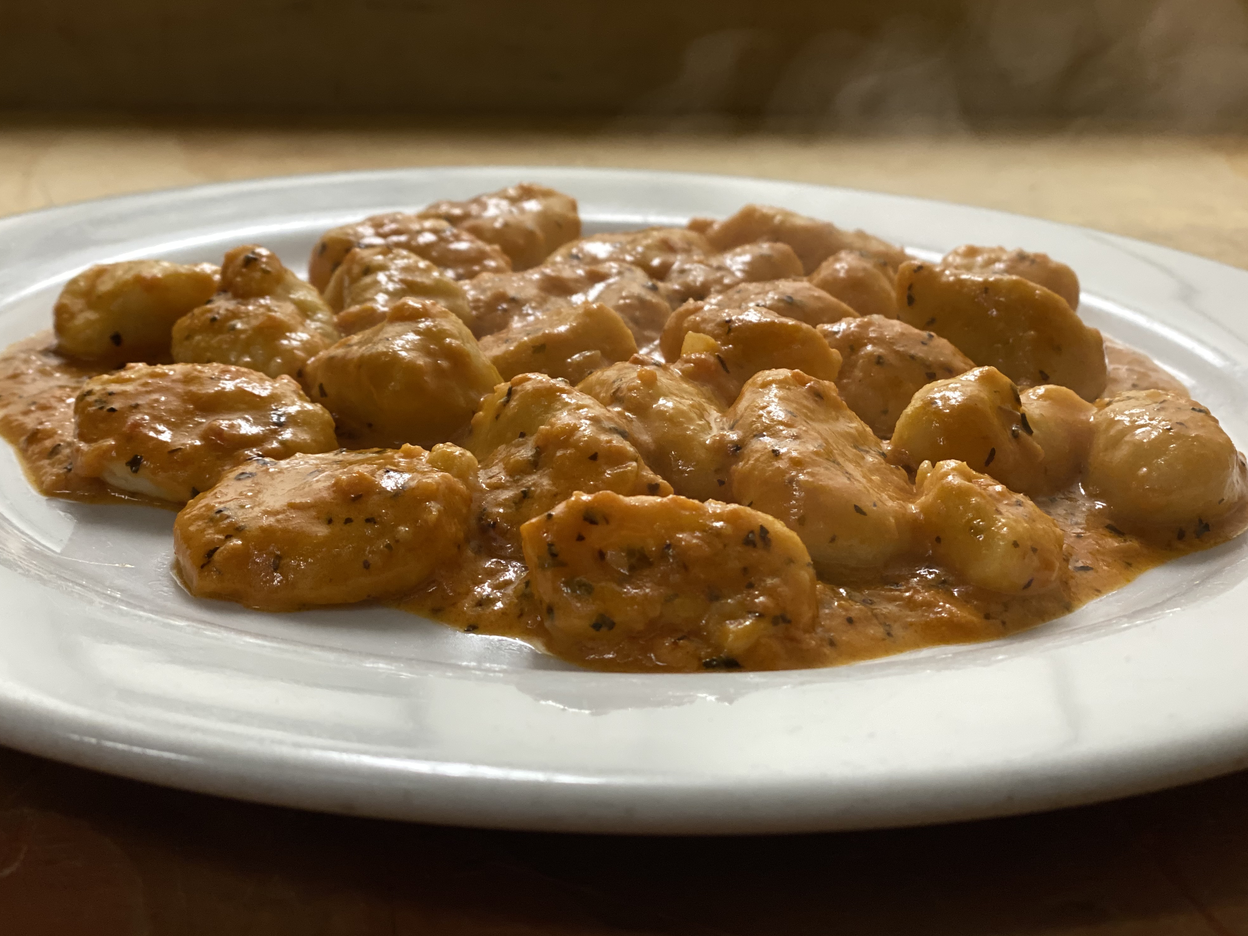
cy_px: 470
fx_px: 1911
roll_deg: -2.1
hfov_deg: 36.2
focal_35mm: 53
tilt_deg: -20.8
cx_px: 617
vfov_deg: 27.5
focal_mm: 6
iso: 200
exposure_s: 1/120
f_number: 2
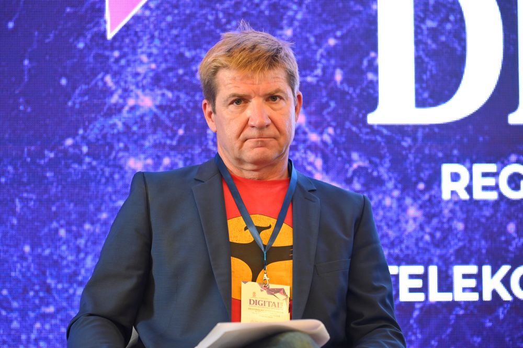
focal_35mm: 130
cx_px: 262
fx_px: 1887
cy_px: 174
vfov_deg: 10.5
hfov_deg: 15.8
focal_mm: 130
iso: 2000
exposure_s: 1/160
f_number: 4
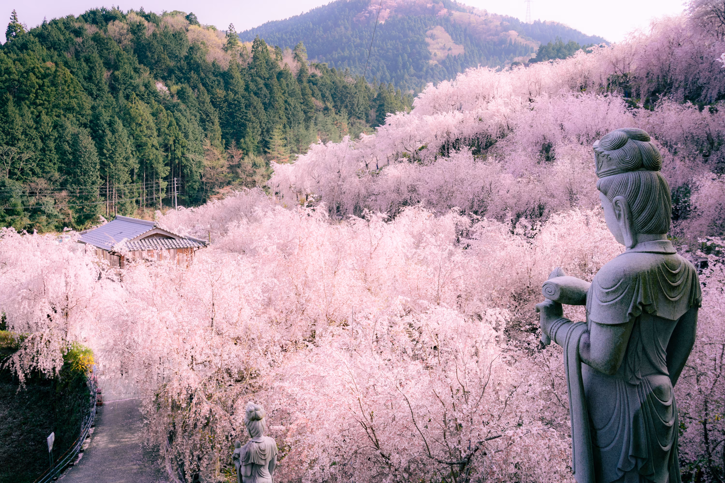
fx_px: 665
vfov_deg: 40.0
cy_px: 242
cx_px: 362
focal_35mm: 33
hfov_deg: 57.2
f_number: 9
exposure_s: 1/80
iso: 100
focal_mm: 33
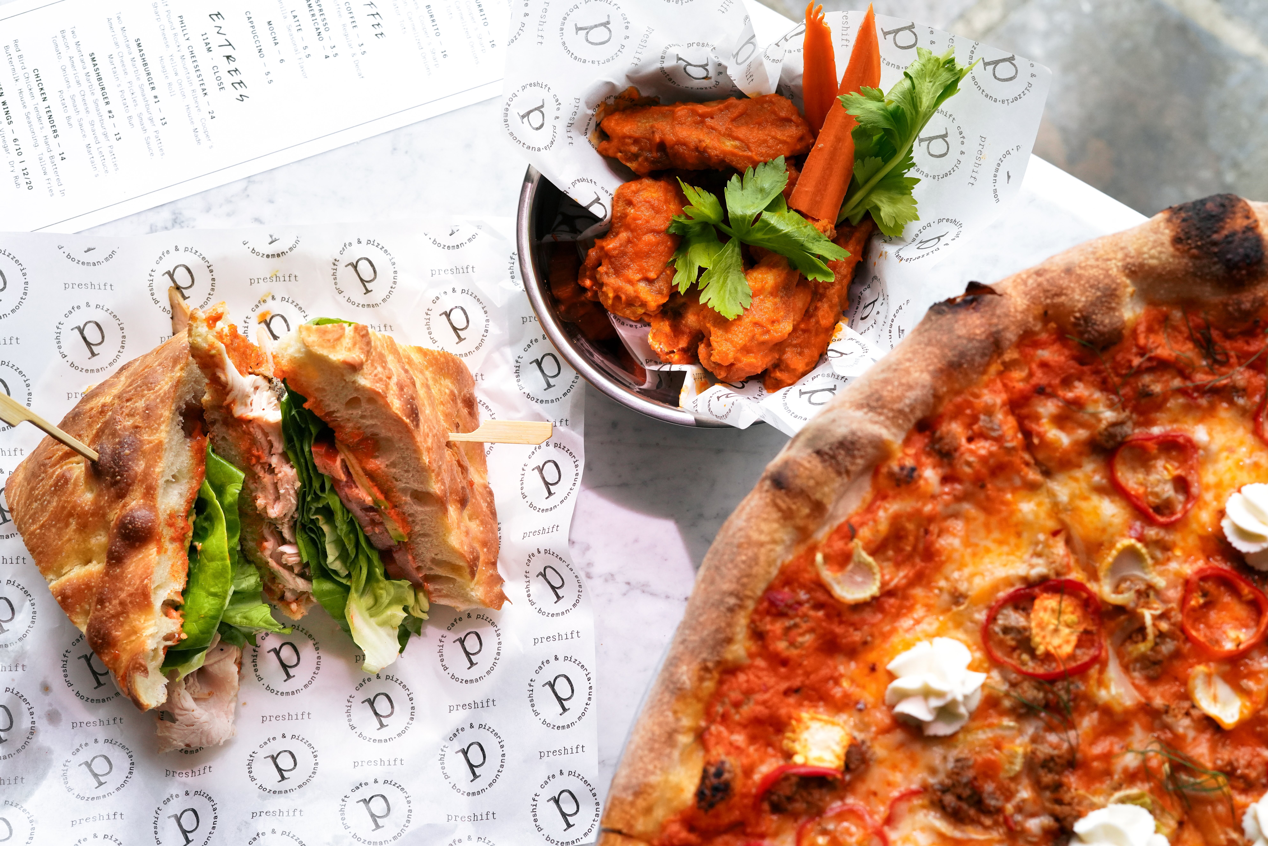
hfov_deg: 39.6
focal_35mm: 50
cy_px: 423
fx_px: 1761
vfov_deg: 27.0
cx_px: 634
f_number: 7.1
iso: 2500
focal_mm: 50
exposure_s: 1/640
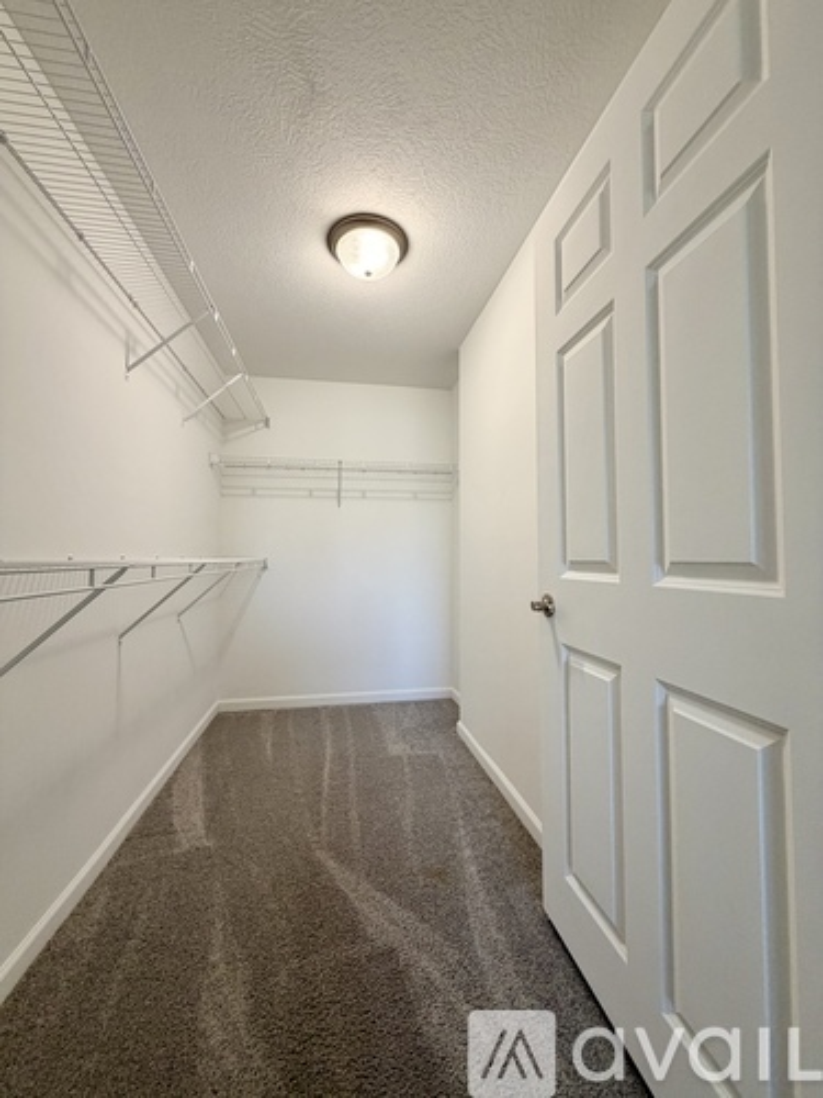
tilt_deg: +1.4
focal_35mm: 14
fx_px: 444
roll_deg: +0.1
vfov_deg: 102.1
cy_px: 549
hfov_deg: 85.7
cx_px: 412
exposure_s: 1/120
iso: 250
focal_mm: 2.22
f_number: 2.2
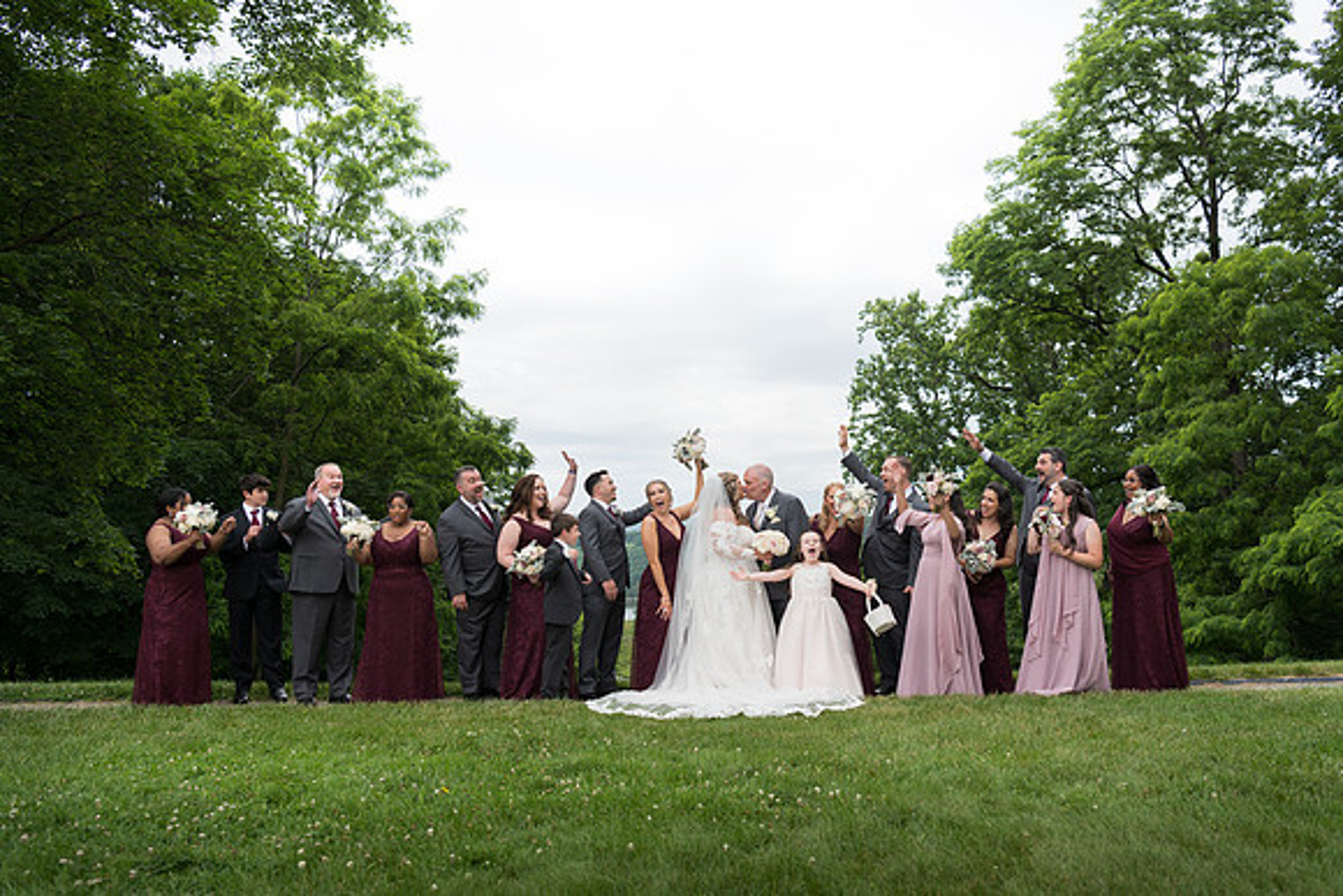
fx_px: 1159
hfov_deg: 60.2
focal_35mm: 31
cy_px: 448
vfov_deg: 42.3
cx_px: 672
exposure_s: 1/320
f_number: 4.5
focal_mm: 31
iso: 64
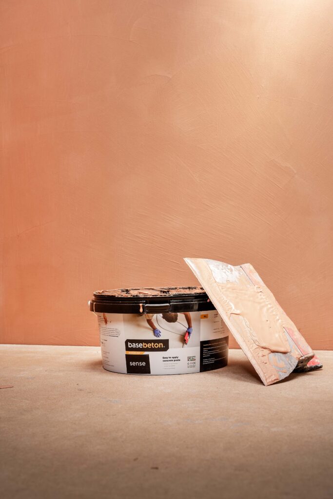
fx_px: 693
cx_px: 166
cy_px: 250
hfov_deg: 27.0
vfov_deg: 39.6
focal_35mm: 50
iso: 100
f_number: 9
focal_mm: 50
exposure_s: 1/160
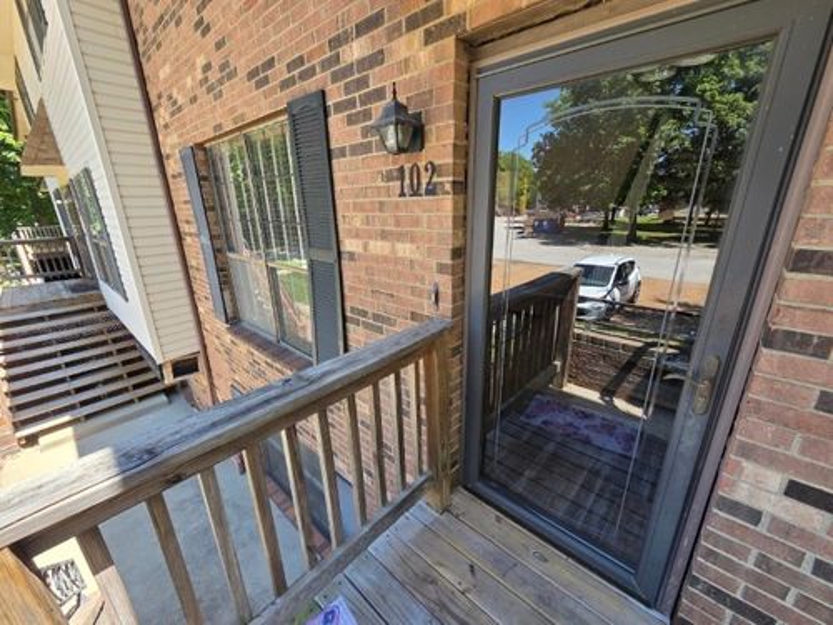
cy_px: 312
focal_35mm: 13
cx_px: 416
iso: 50
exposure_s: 1/208
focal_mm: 2.2
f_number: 2.2
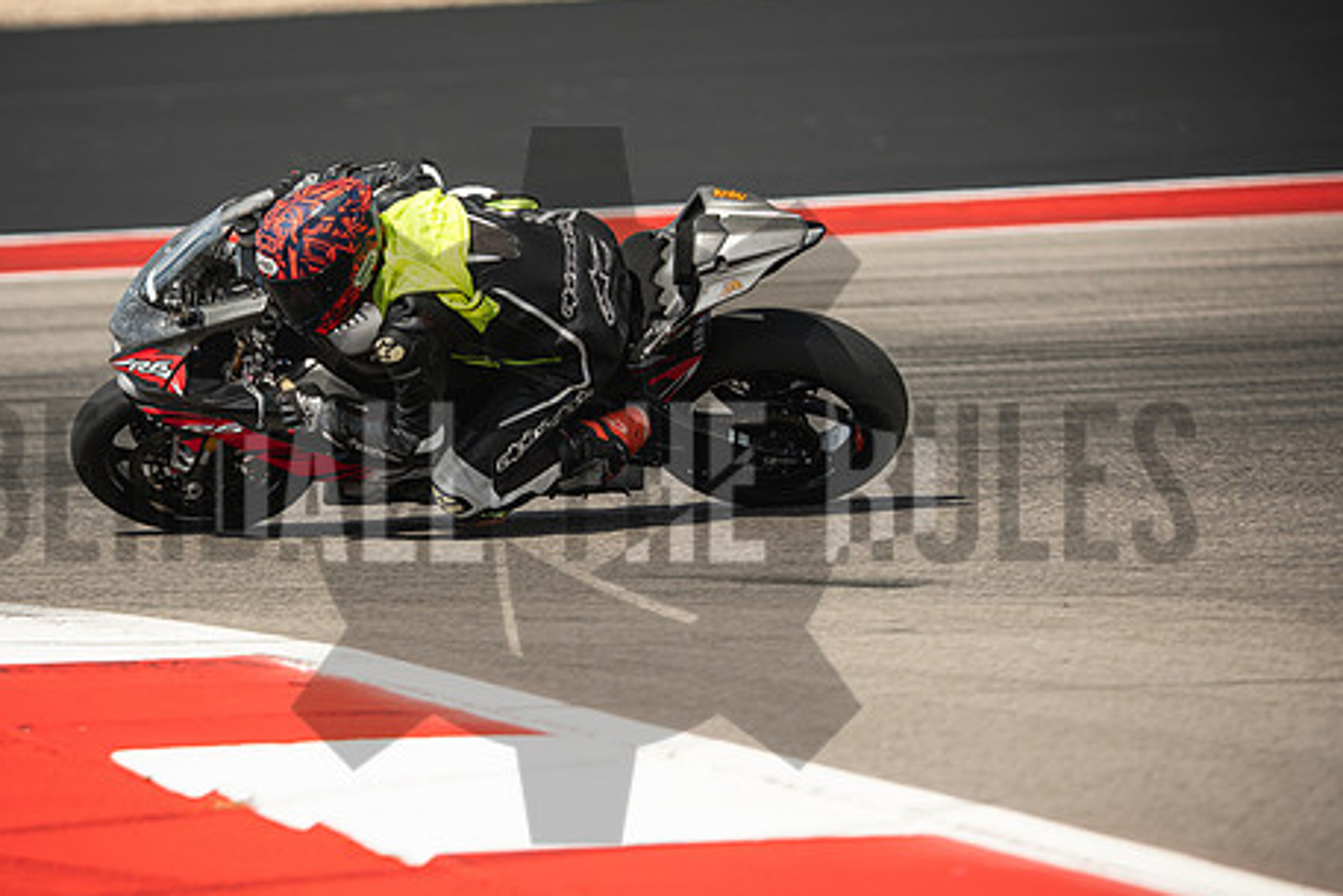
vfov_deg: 3.6
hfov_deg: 5.4
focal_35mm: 381
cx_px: 576
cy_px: 486
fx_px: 14217
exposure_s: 1/1600
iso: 160
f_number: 2.5
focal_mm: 200
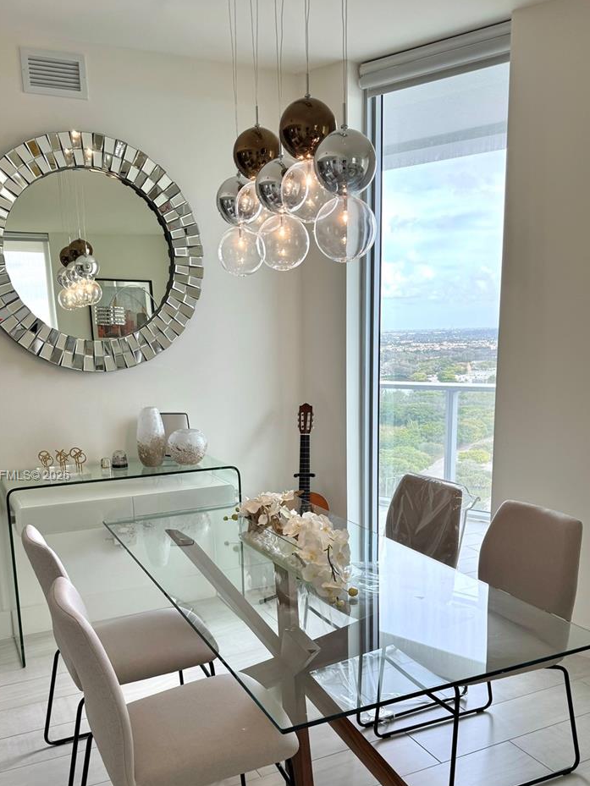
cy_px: 476
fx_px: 704
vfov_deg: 57.8
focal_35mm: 31
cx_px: 294
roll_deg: +1.0
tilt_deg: -11.6
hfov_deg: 45.5
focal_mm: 6.86
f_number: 1.78
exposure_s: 1/297
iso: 80
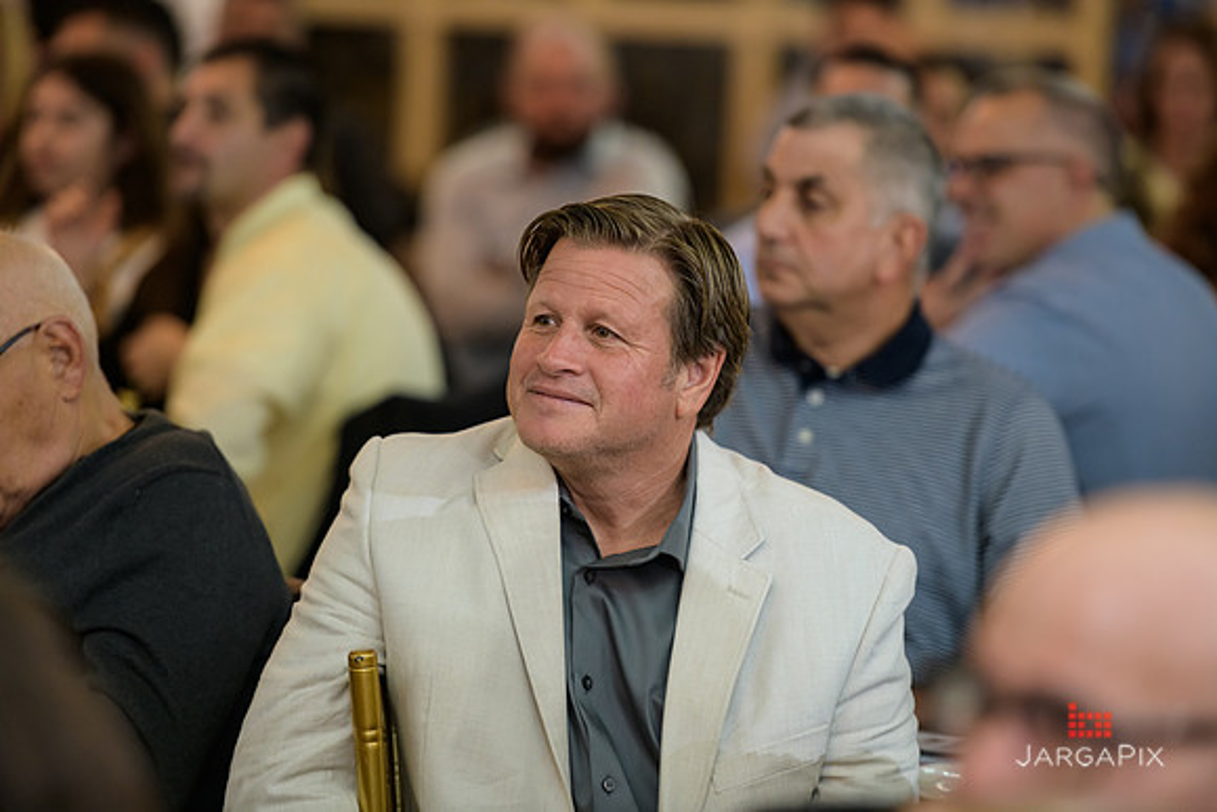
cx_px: 608
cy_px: 406
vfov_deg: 7.6
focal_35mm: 180
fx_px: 6086
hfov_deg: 11.4
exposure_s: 1/125
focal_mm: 180
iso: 1000
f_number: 3.2
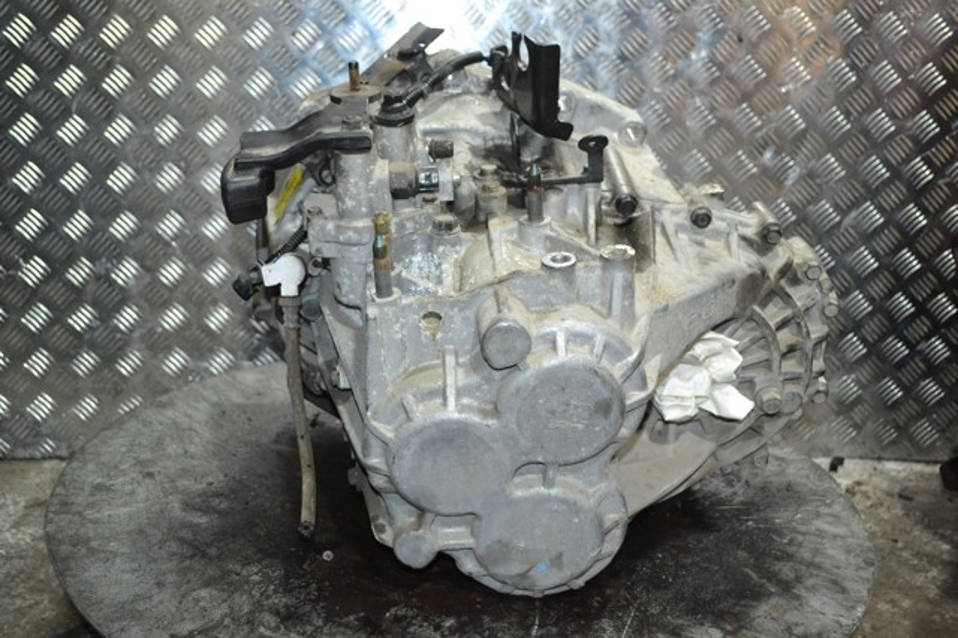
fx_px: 1037
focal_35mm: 39
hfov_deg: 49.6
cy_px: 319
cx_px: 479
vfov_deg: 34.2
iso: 1600
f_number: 4.2
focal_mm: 26
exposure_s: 1/60
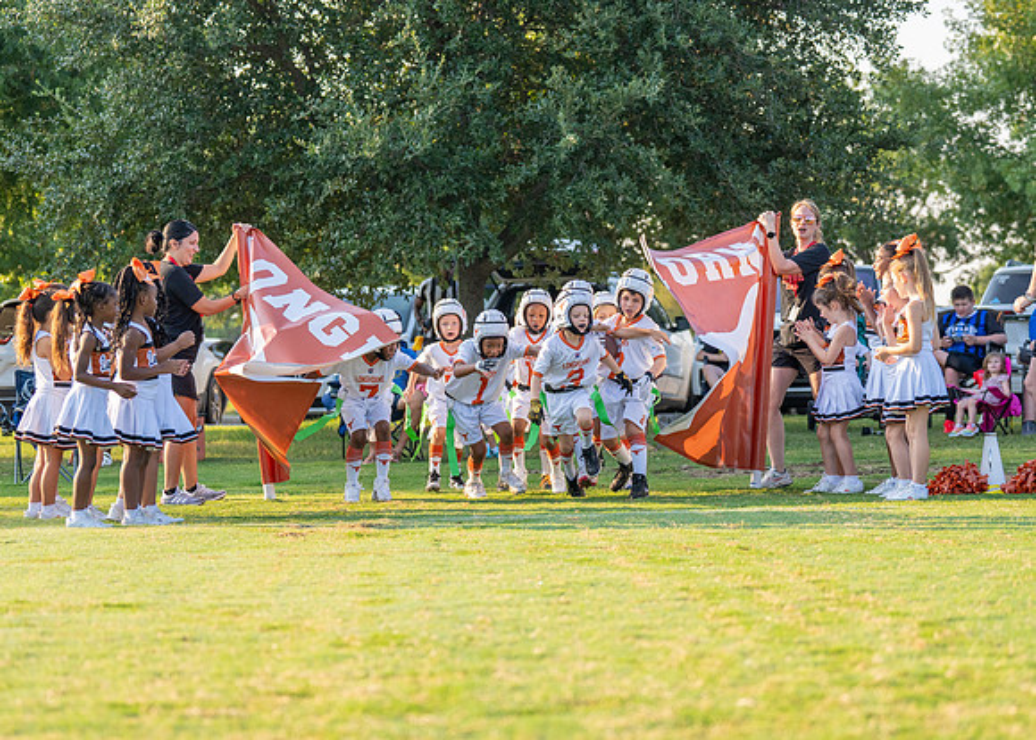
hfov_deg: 21.5
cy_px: 379
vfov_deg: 15.5
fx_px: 2725
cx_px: 551
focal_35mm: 93
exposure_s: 1/2000
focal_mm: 70
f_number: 2.8
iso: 400
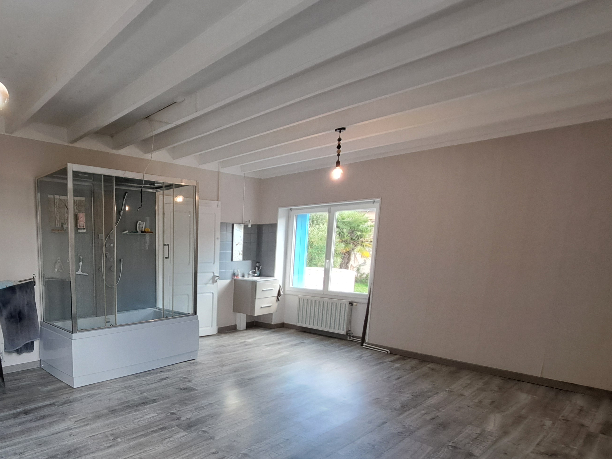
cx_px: 142
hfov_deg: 74.9
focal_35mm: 20
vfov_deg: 64.1
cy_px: 310
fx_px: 354
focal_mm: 1.74
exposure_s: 1/50
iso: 100
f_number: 2.2
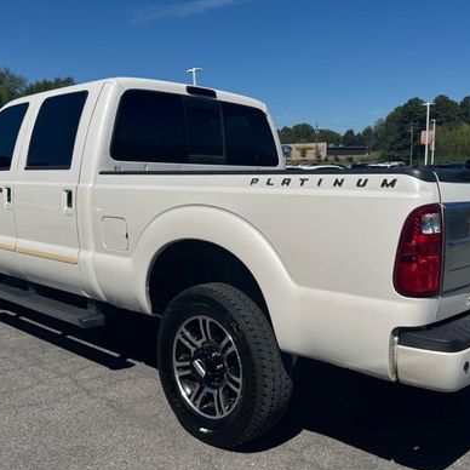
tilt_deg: -12.1
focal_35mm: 35
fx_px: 538
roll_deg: +0.9
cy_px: 262
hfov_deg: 47.2
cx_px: 252
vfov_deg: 47.1
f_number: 1.78
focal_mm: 6.76
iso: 80
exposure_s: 1/10417
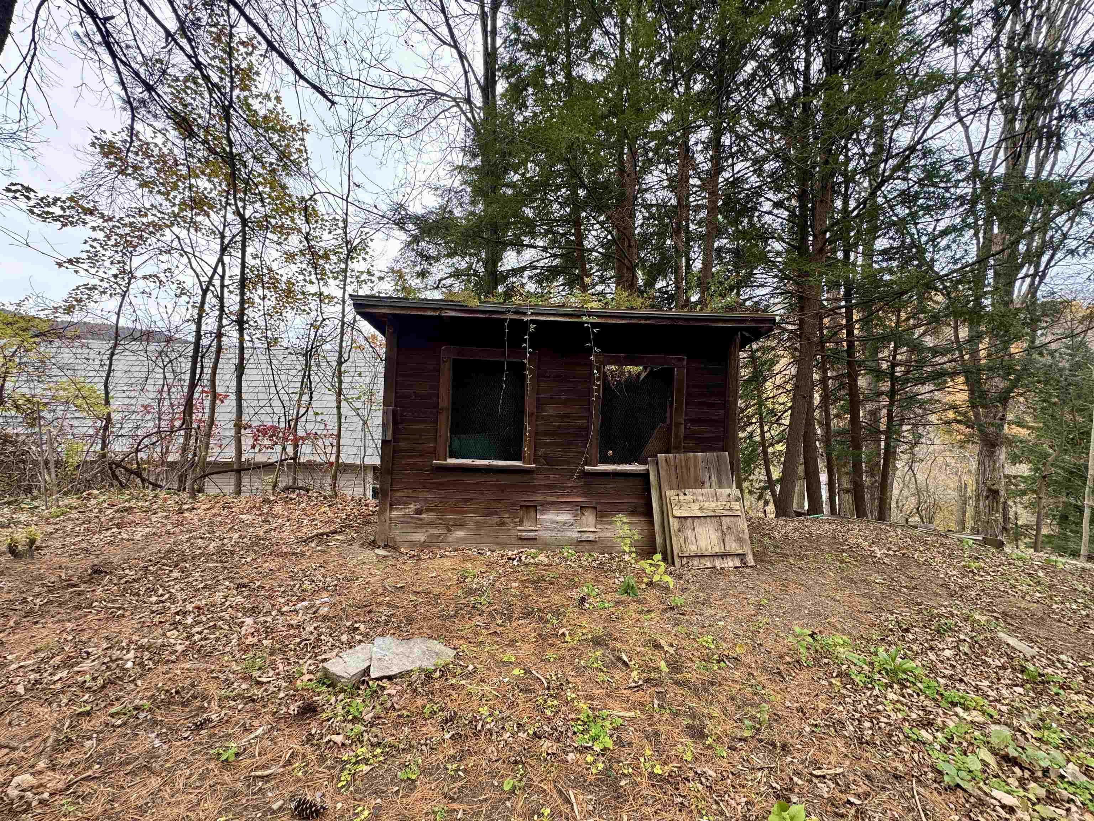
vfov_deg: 85.7
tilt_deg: +0.1
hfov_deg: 102.1
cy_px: 410
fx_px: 442
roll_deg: -0.3
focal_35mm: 14
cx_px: 547
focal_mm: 2.22
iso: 40
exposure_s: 1/112
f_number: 2.2
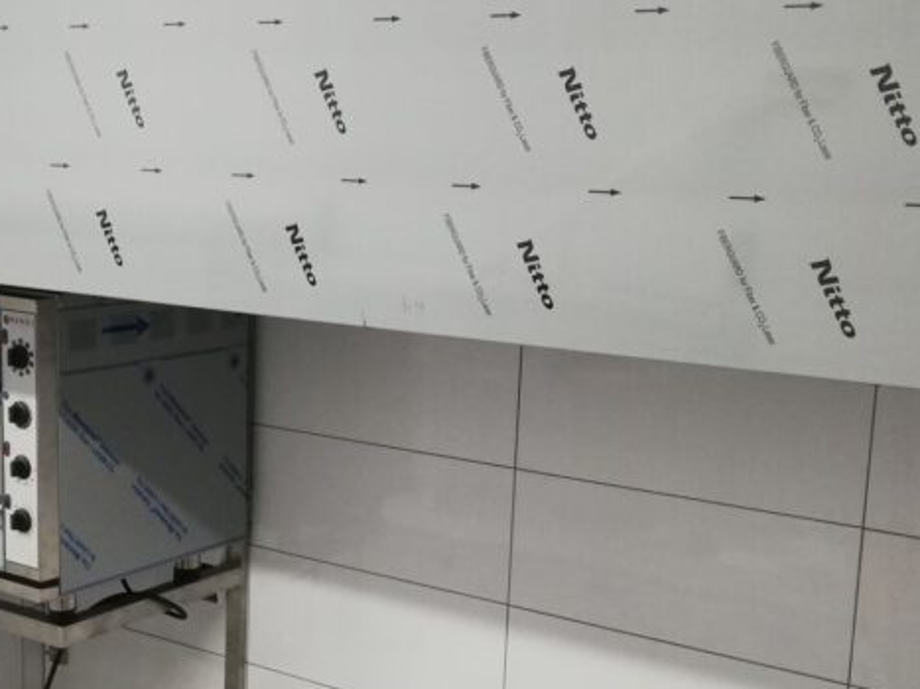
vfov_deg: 25.6
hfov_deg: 33.6
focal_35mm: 57
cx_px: 355
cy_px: 425
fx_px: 1515
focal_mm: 3.81
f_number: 2.2
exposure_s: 1/33.3
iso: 200
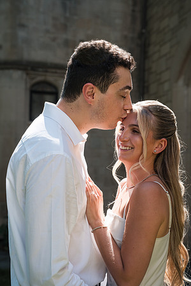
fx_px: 493
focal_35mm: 62
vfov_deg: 32.4
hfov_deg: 21.9
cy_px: 143
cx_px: 96
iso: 100
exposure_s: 1/250
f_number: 5.6
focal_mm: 62
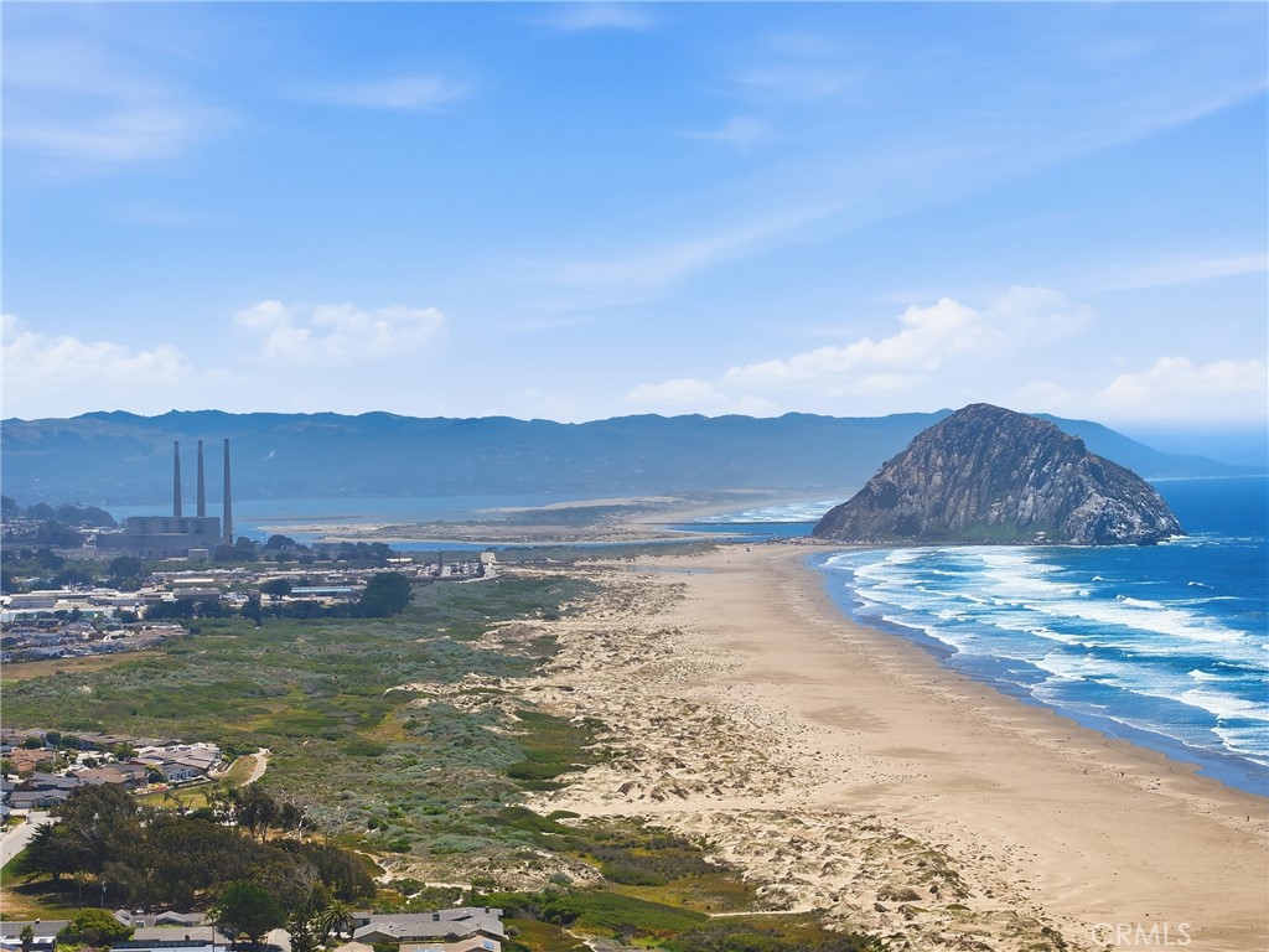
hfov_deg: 27.8
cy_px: 476
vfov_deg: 21.0
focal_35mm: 70
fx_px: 2566
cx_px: 634
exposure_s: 1/1600
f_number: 2.8
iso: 100
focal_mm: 19.4
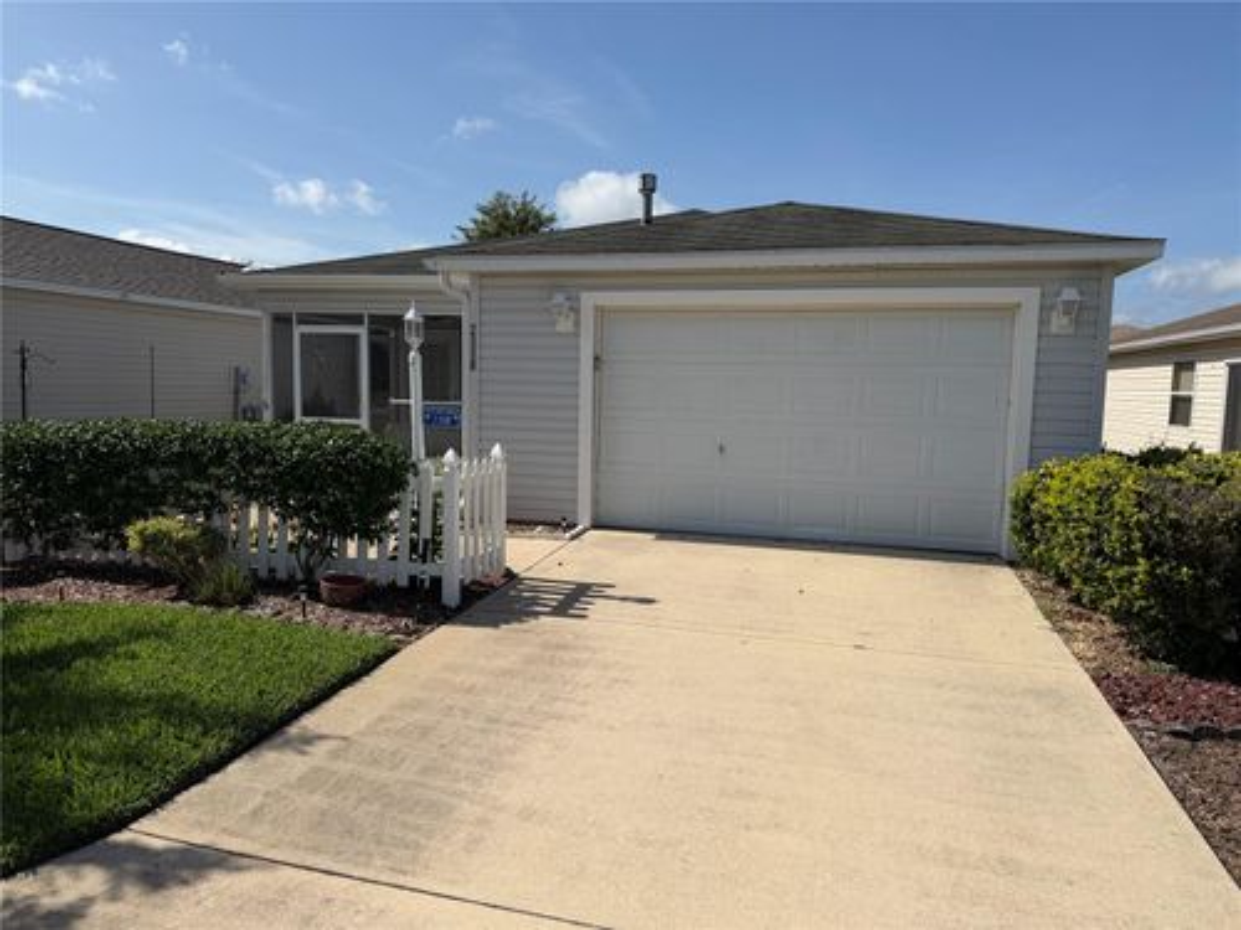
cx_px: 620
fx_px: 860
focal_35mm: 24
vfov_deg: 56.8
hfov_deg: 71.6
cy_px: 465
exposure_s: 1/7353
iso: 80
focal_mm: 6.76
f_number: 1.78
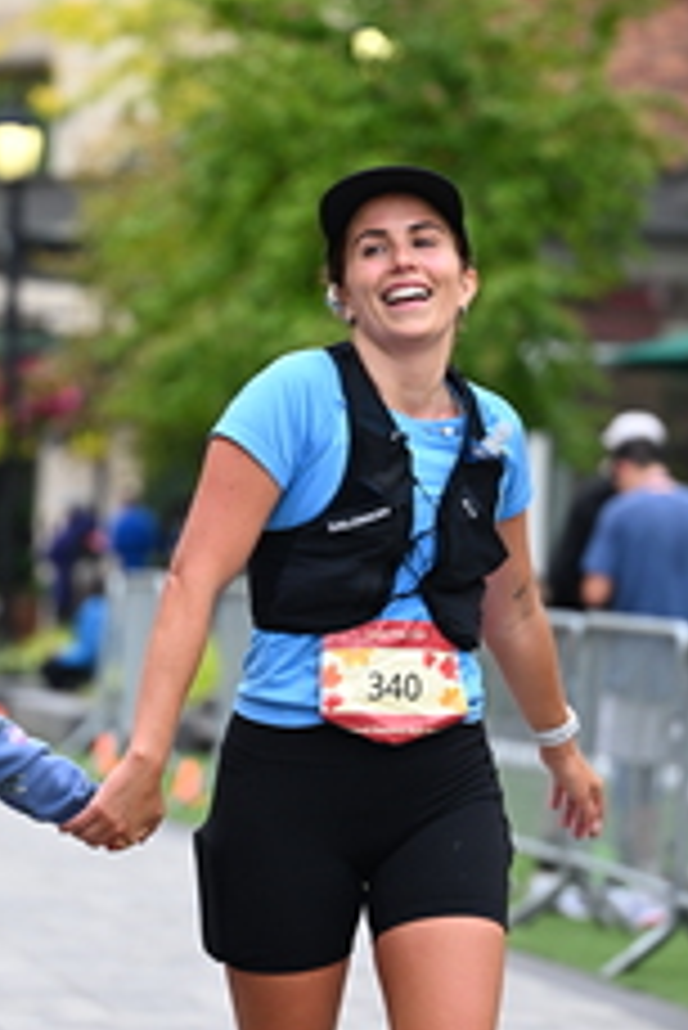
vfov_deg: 8.9
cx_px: 223
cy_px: 490
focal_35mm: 231
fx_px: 6611
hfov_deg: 6.0
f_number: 2.8
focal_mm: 96
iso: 640
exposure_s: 1/2000
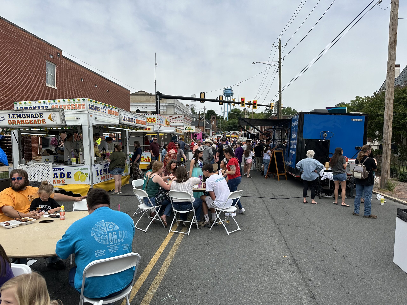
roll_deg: -0.9
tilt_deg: -2.6
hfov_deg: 71.6
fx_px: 282
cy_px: 152
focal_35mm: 24
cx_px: 204
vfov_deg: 56.8
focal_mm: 6.86
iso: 80
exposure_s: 1/5848
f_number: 1.78
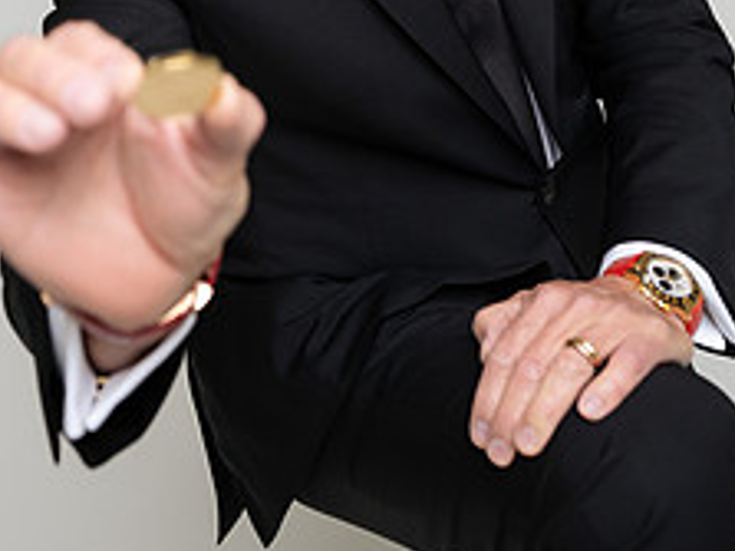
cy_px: -89
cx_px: 330
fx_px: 1443
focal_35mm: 68
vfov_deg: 20.4
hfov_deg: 28.6
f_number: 4
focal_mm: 35
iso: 400
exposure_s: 1/125
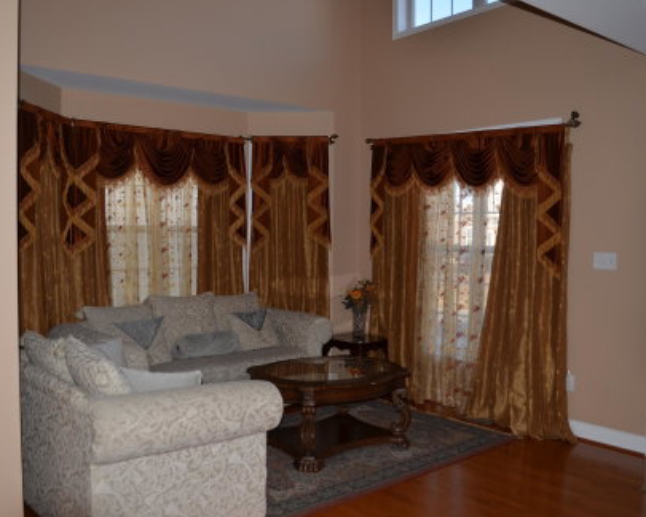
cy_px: 255
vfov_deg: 45.8
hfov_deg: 55.6
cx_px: 290
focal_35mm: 32
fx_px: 612
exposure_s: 1/200
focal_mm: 18
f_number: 3.5
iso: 100
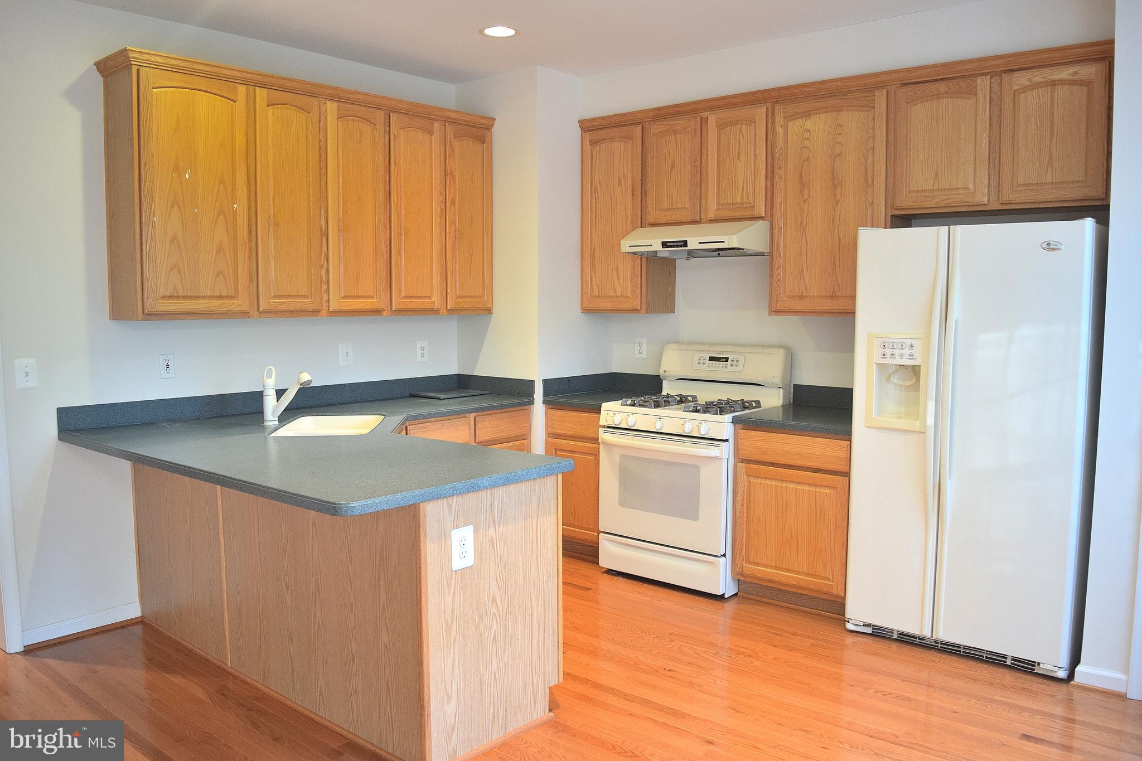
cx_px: 571
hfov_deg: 67.4
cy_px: 380
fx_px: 856
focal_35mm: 27
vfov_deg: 47.9
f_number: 3.5
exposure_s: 1/60
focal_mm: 18
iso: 800
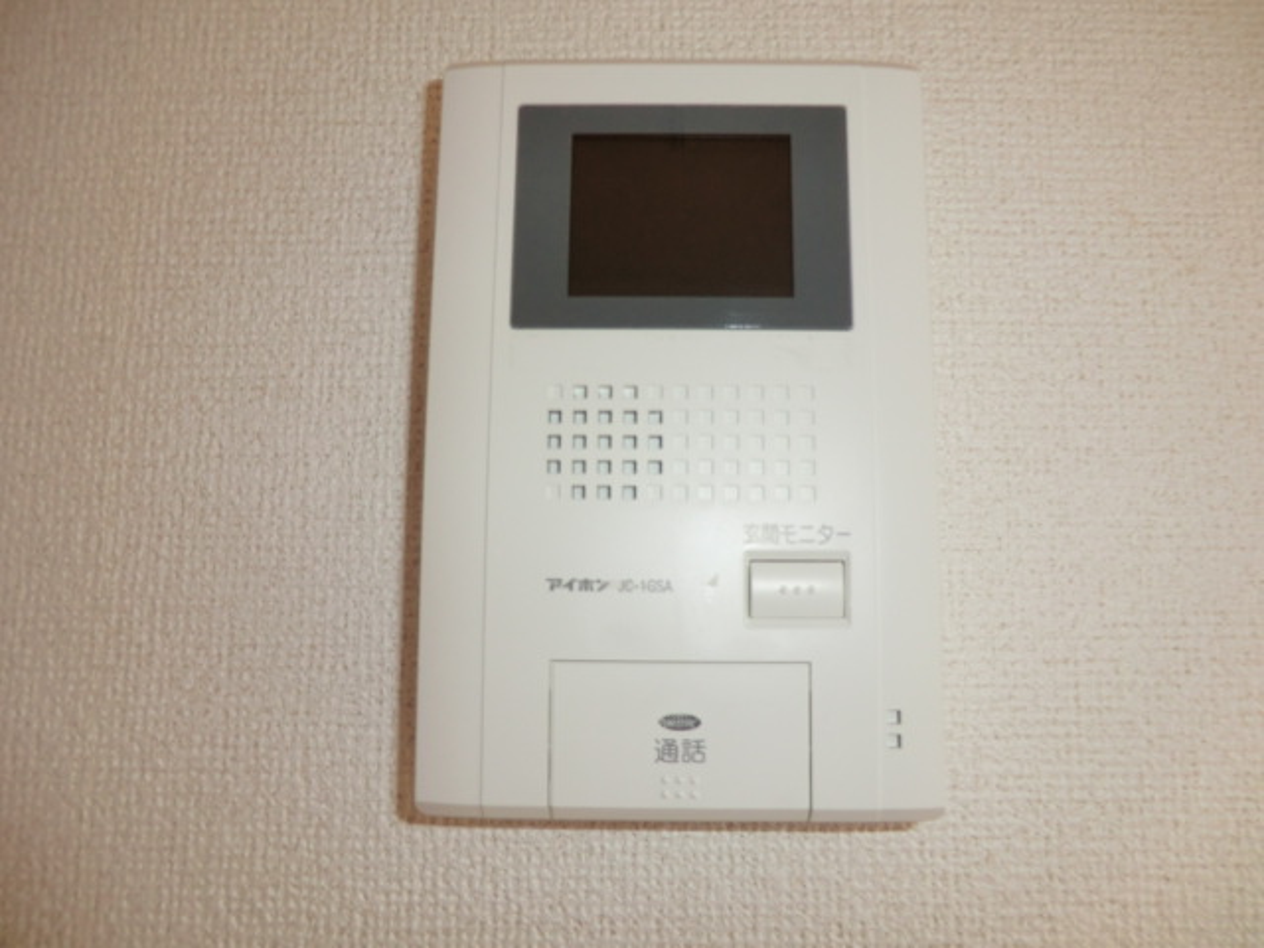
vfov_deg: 56.8
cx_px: 632
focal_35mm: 24
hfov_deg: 71.6
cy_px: 474
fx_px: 876
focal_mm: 4.3
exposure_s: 1/60
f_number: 3.2
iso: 100
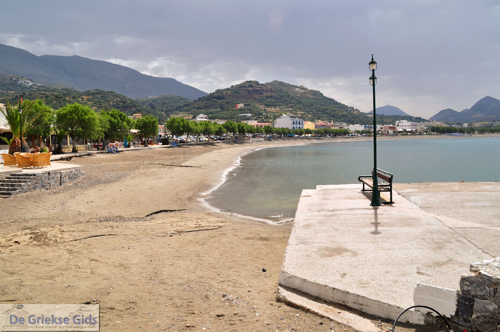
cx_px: 250
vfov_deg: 47.8
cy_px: 166
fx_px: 375
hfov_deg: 67.4
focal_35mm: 27
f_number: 10
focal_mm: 18
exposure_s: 1/320
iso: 200
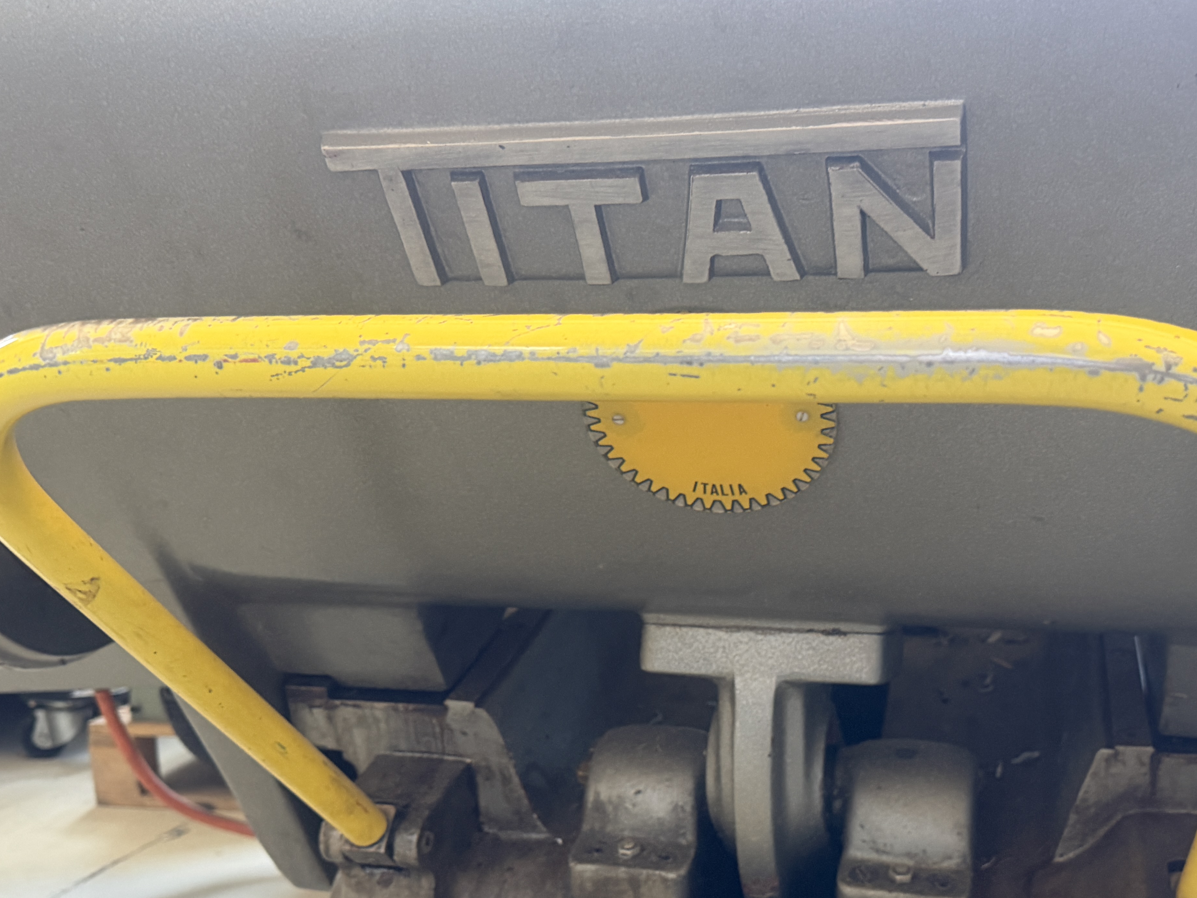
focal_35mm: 37
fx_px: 1279
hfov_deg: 49.9
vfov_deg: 38.3
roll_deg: +1.4
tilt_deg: -8.8
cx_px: 697
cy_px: 591
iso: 320
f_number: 1.78
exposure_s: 1/60
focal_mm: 6.76
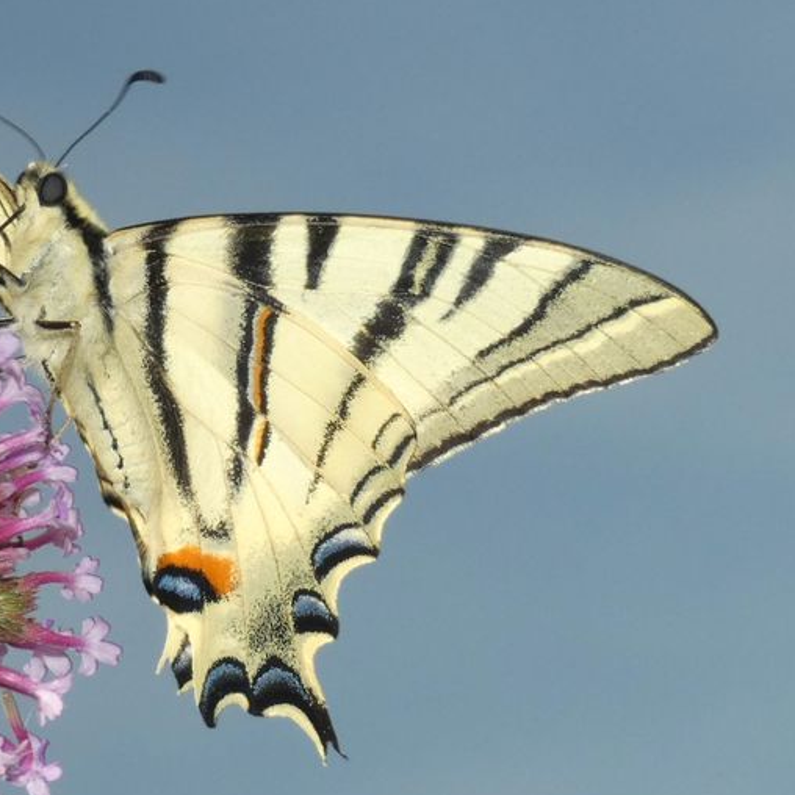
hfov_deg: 9.2
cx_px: 142
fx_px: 4937
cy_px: 468
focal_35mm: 190
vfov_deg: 9.2
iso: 80
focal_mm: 22.9
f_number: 5.2
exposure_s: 1/200
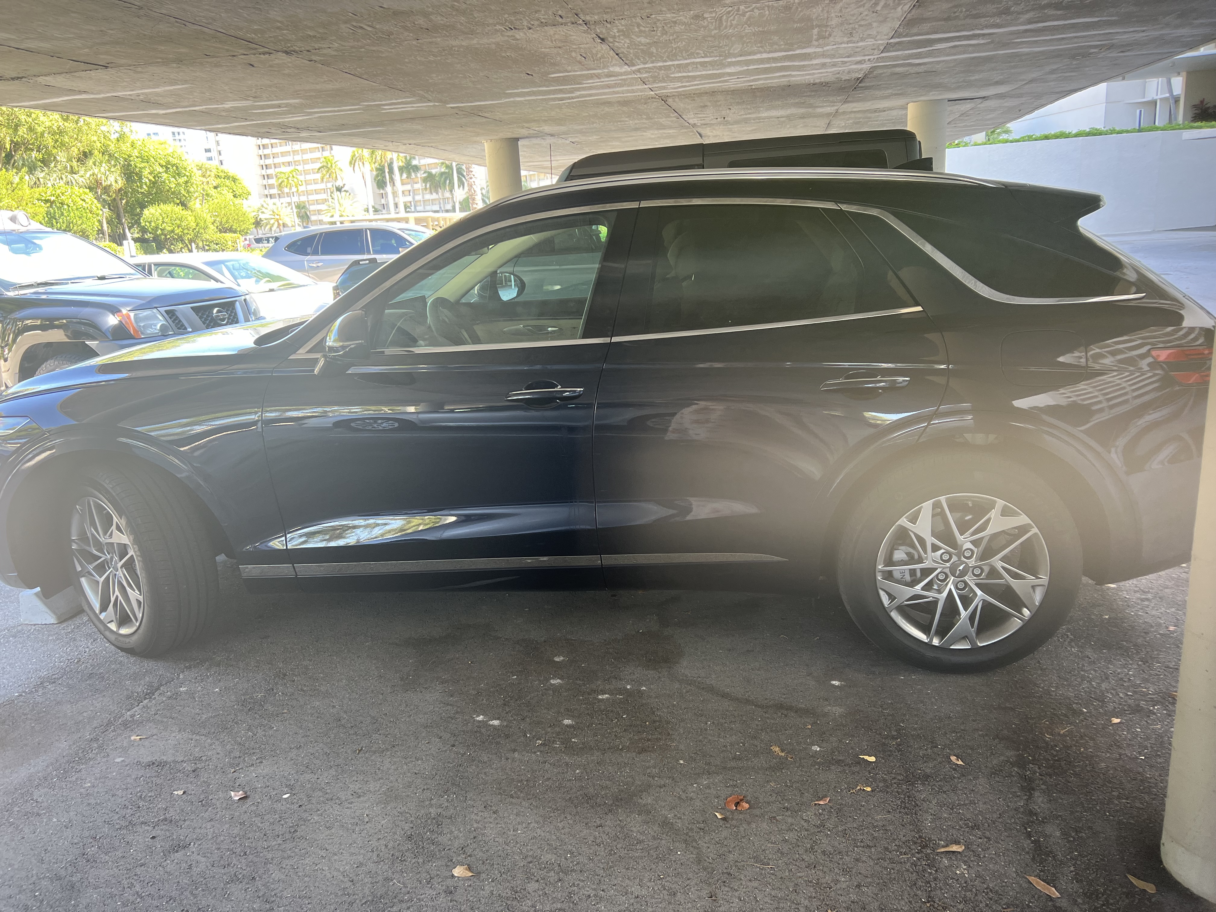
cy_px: 456
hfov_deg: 67.3
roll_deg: +4.3
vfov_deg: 53.1
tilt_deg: -14.1
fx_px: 913
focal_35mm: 26
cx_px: 608
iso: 80
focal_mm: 5.7
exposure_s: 1/121
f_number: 1.5
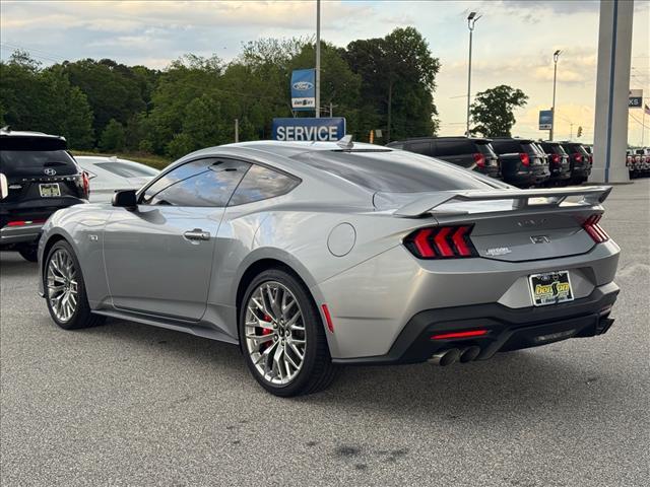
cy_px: 244
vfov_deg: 30.3
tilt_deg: -5.0
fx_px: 901
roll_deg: +0.8
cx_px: 325
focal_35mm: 48
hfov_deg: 39.7
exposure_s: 1/352
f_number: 1.78
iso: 64
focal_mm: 6.76
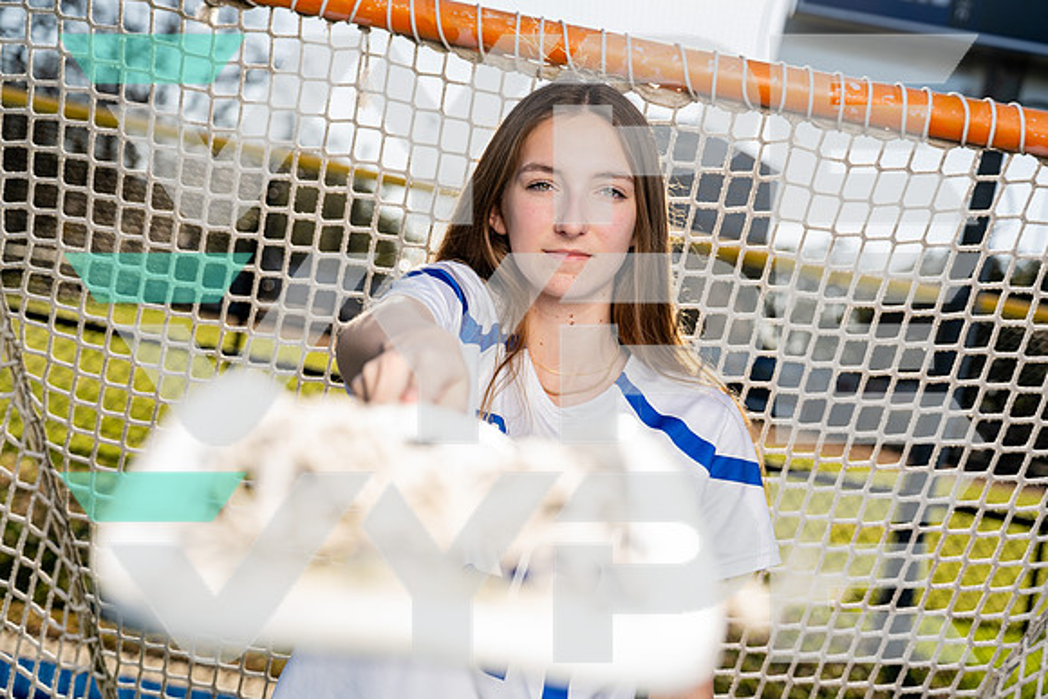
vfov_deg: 26.0
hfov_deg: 38.2
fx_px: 1514
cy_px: 350
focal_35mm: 52
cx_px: 524
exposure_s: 1/640
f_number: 4
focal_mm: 52
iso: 100
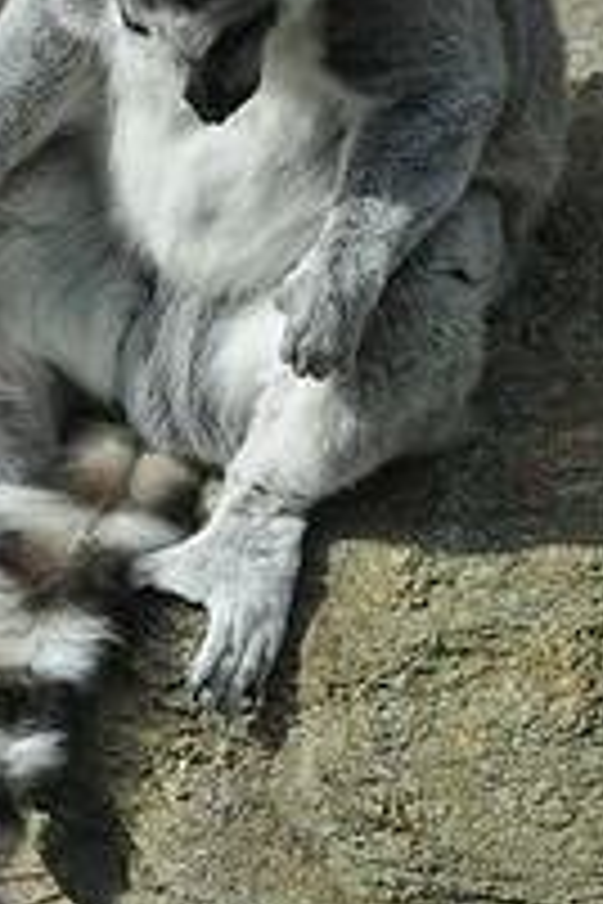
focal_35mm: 235
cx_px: 92
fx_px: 5904
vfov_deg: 8.8
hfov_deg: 5.8
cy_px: 535
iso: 200
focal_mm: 70
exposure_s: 1/320
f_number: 9
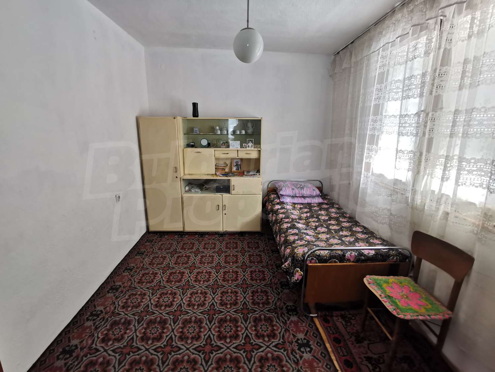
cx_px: 248
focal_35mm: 17
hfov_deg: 91.0
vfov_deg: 74.7
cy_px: 186
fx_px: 243
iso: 160
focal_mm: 2.23
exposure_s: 1/100
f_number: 2.2
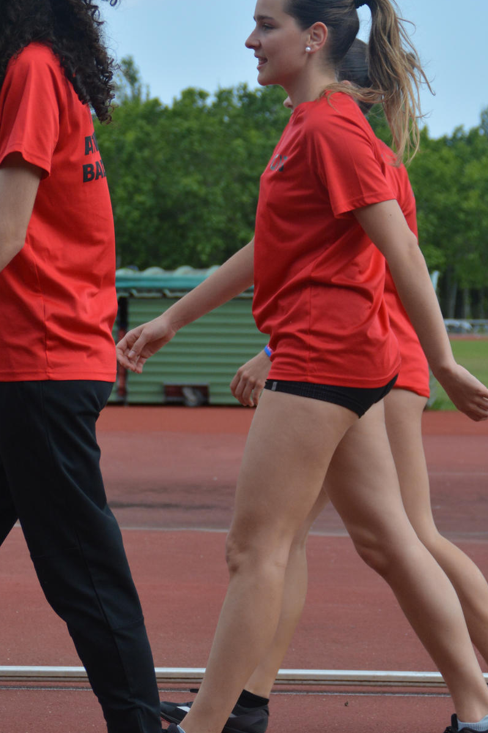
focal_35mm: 154
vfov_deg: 13.3
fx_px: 3131
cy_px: 388
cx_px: 144
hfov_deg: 8.9
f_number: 5.6
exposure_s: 1/1250
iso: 400
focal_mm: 60
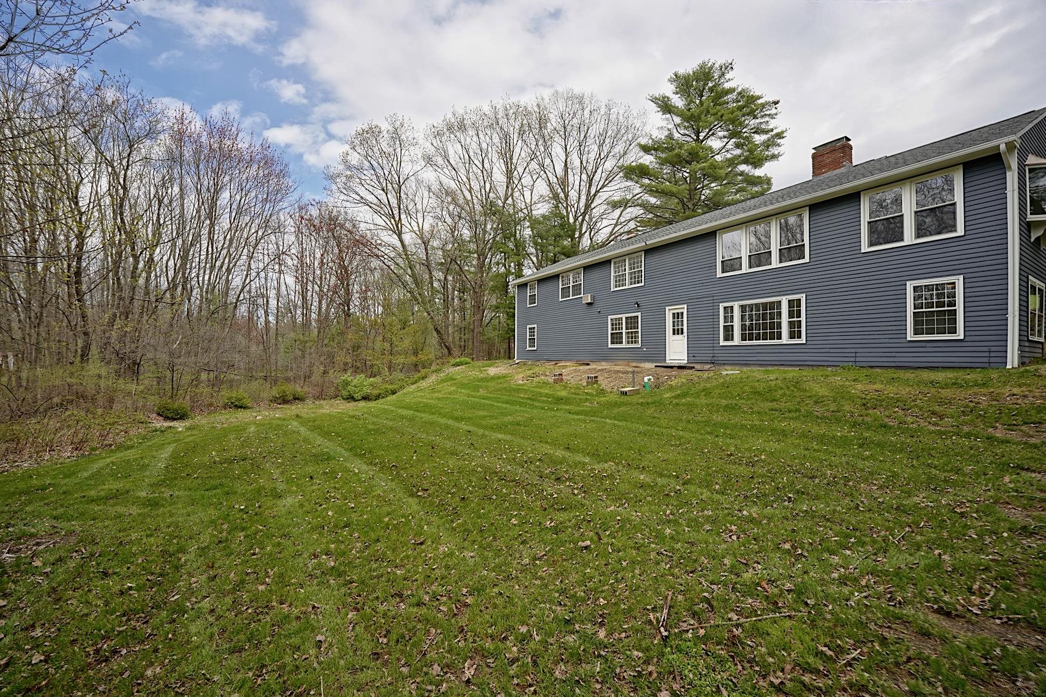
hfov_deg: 104.3
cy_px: 348
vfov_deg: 81.2
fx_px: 407
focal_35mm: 14
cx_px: 523
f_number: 7.1
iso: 100
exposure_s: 1/200
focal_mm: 14
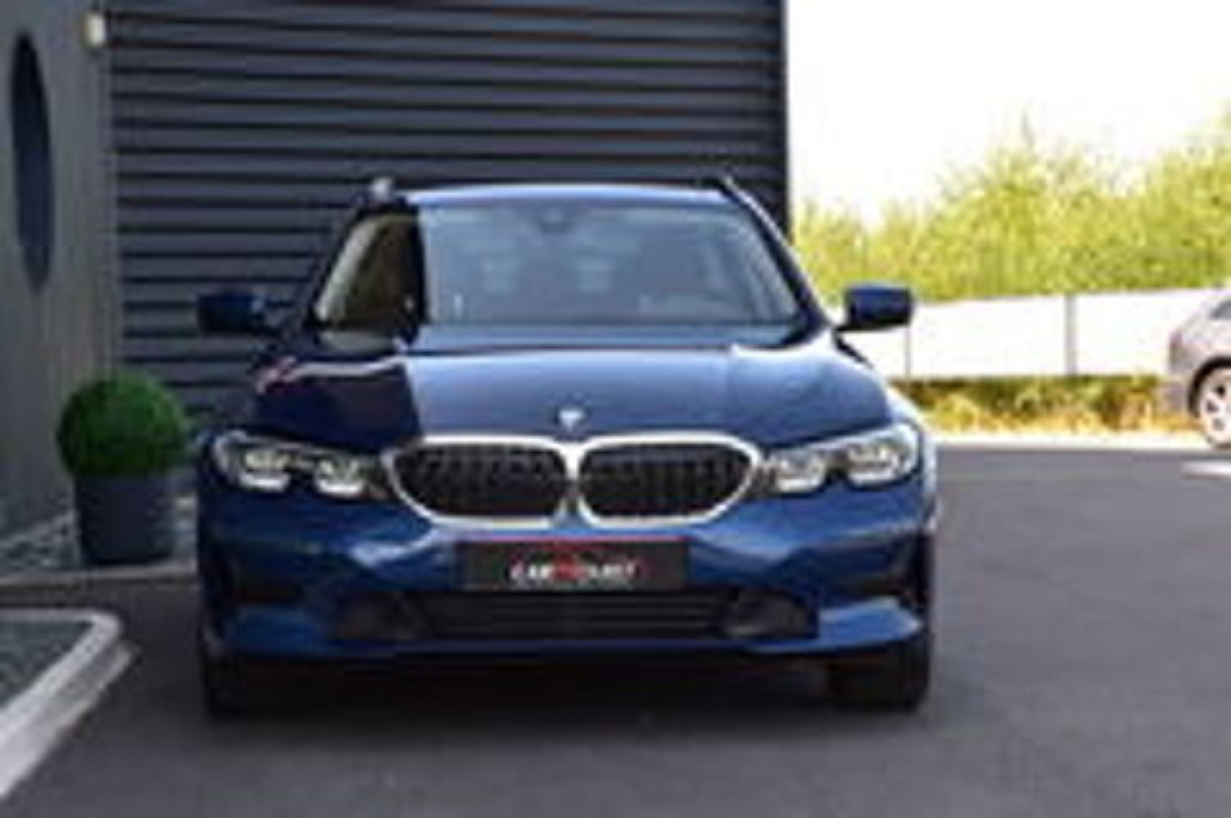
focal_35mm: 90
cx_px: 616
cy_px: 409
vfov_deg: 15.2
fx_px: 3074
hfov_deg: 22.6
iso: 400
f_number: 9
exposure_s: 1/160
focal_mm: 60
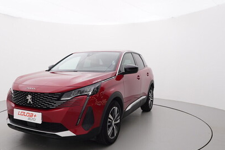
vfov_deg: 42.4
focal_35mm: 31
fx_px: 192
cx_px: 89
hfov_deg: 60.2
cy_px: 94
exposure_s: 1/80
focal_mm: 15
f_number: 5.6
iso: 200
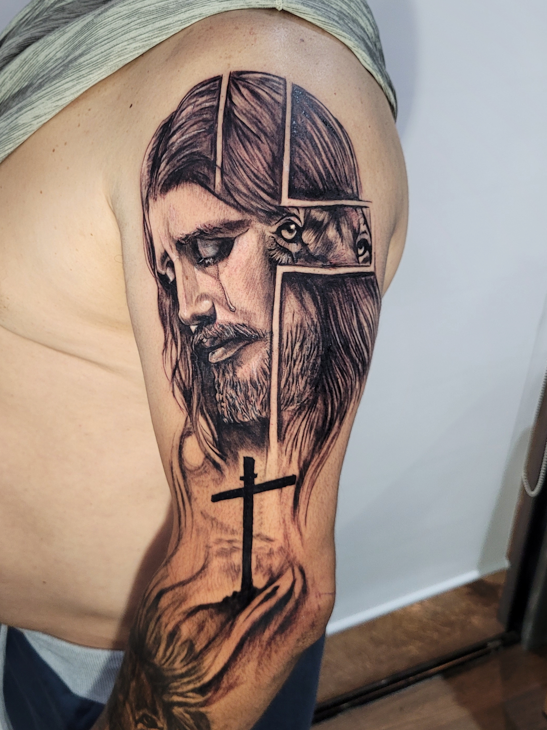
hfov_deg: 53.1
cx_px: 274
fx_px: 548
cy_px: 365
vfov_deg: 67.3
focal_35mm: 26
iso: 200
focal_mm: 5.4
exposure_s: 1/40
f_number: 1.8
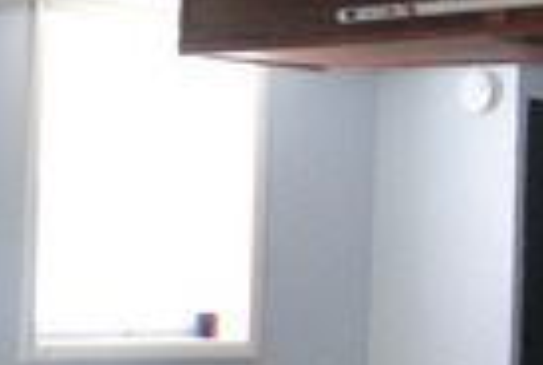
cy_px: 236
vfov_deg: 10.9
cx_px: -198
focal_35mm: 126
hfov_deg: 15.3
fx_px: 1905
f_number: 3.5
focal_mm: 18
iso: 2500
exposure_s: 1/60
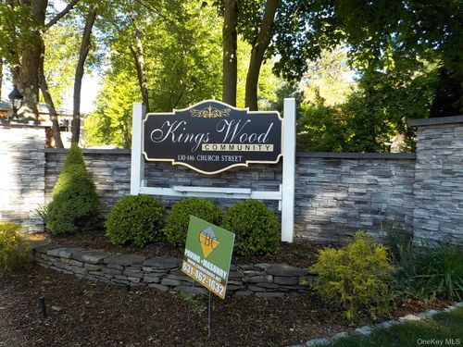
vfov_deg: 46.8
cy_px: 174
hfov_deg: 60.0
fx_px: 401
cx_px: 232
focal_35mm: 30
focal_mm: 4.1
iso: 125
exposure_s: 1/200
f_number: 3.3
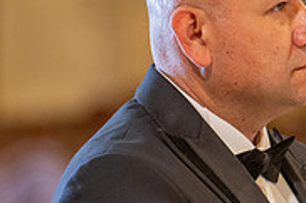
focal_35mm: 728
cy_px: 37
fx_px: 6182
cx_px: 399
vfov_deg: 1.9
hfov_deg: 2.8
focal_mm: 200
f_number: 2.8
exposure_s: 1/100
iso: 1000
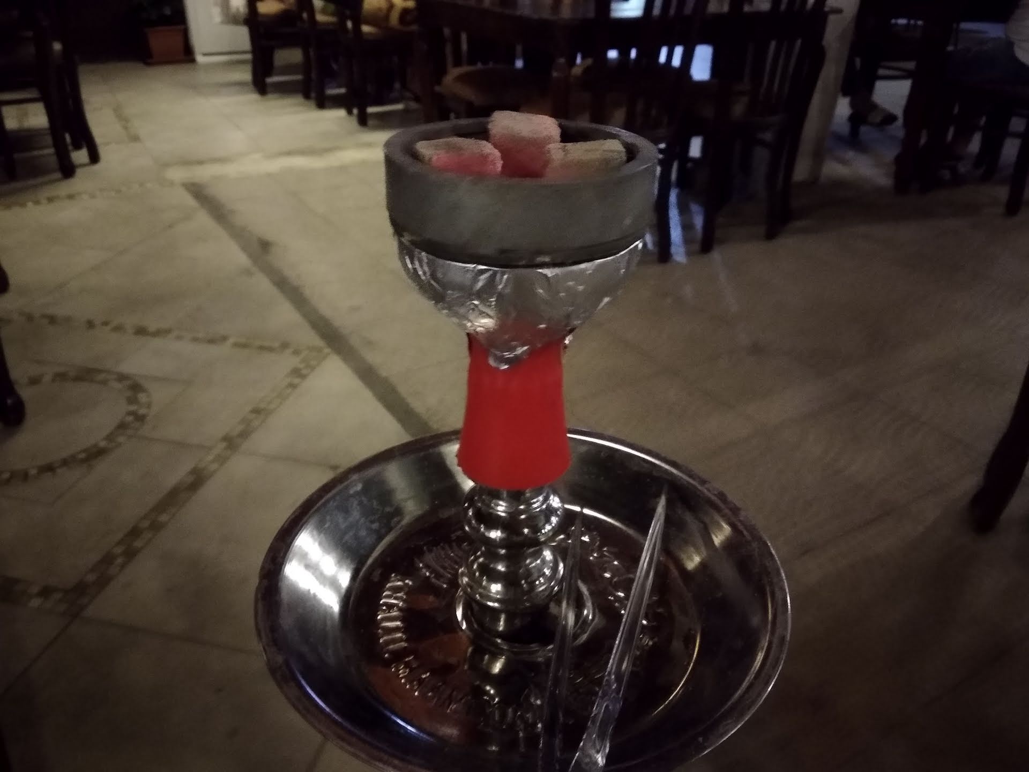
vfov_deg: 53.1
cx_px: 514
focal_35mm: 26
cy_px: 386
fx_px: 773
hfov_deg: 67.3
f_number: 2.2
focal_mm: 3.81
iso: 6400
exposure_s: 1/17
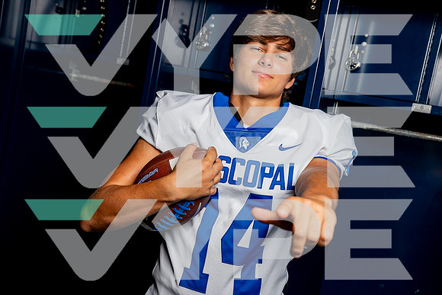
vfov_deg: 27.0
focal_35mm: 50
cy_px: 148
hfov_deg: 39.6
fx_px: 614
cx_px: 221
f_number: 5.6
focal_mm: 50
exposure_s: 1/250
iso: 100
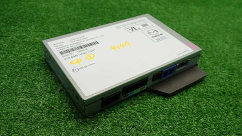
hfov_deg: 59.5
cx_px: 120
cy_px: 63
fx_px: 212
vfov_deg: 35.6
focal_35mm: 33
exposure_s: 1/60
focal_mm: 5.4
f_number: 2.3
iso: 160
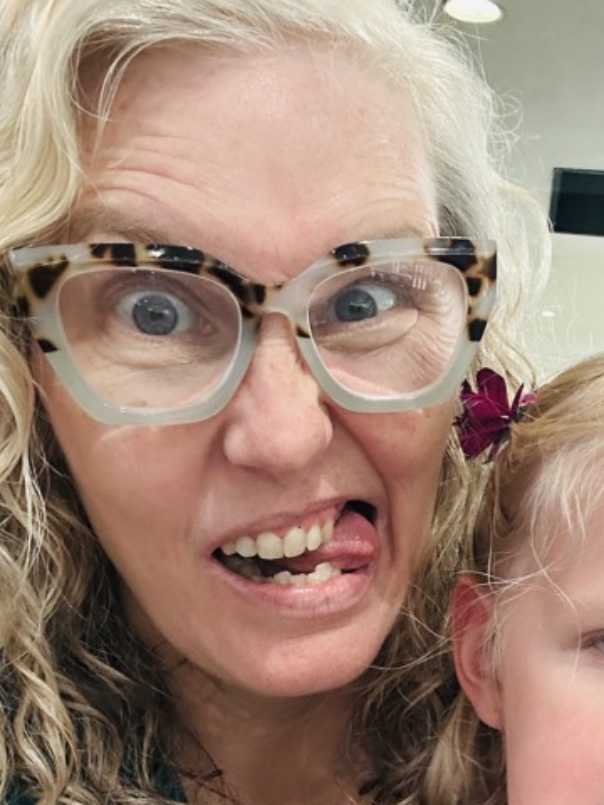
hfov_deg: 28.6
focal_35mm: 50
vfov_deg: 37.3
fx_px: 1163
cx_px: 471
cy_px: 595
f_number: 1.9
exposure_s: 1/40
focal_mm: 2.69
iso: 200
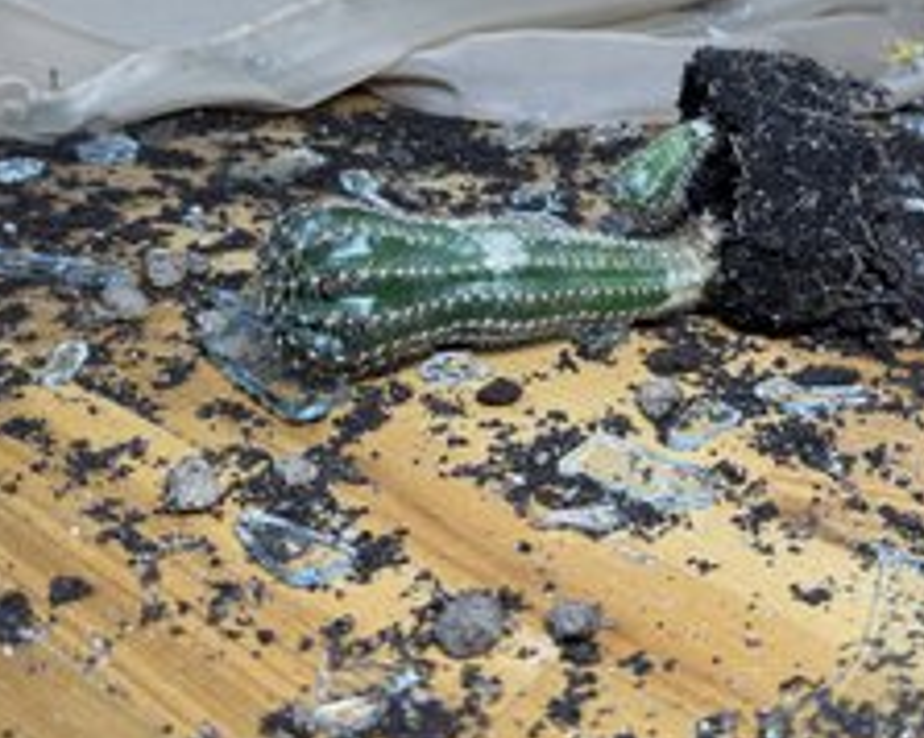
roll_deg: -1.7
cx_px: 547
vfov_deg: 34.8
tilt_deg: -19.5
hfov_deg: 43.7
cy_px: 178
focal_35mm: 42
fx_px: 1148
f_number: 1.78
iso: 200
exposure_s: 1/117
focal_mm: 6.76
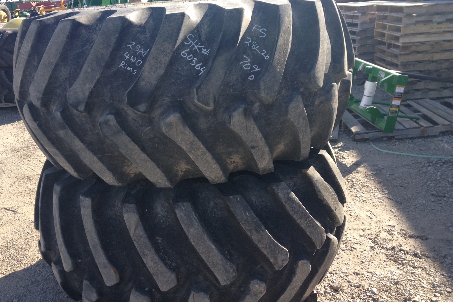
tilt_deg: -19.0
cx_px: 223
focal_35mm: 37
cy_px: 133
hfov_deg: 51.9
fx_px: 465
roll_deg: +2.6
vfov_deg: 35.9
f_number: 2.4
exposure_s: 1/657
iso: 50
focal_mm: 4.28
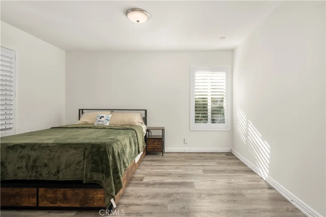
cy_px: 108
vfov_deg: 70.4
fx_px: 154
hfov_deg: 93.3
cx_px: 163
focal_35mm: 17
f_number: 6.3
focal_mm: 17
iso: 31
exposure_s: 1/5
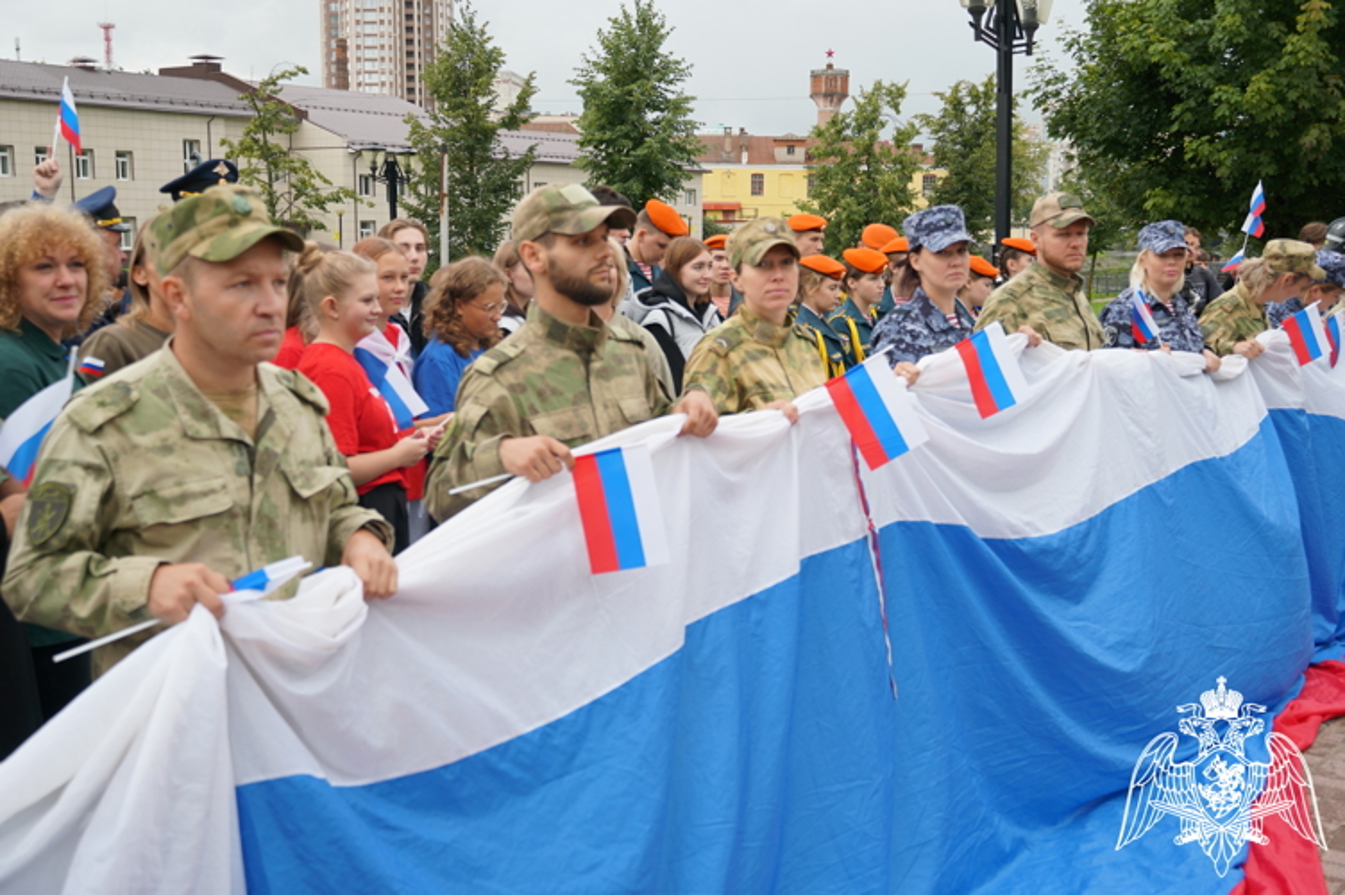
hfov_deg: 46.4
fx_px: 1568
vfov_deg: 31.8
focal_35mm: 42
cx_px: 672
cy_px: 448
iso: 125
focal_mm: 28
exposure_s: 1/160
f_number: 4.5
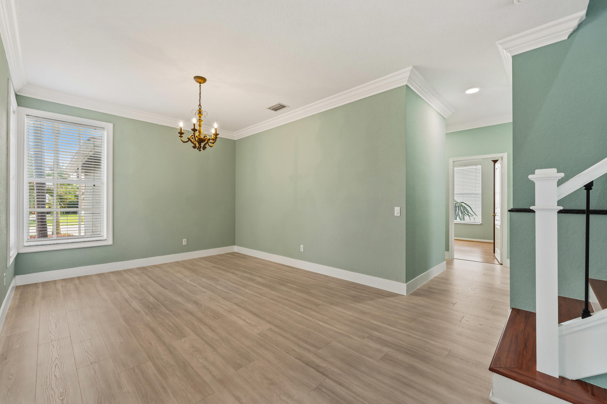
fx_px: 236
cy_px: 202
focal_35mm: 14
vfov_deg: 81.2
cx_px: 304
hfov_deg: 104.3
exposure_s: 1/8
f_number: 7.1
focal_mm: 14
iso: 250
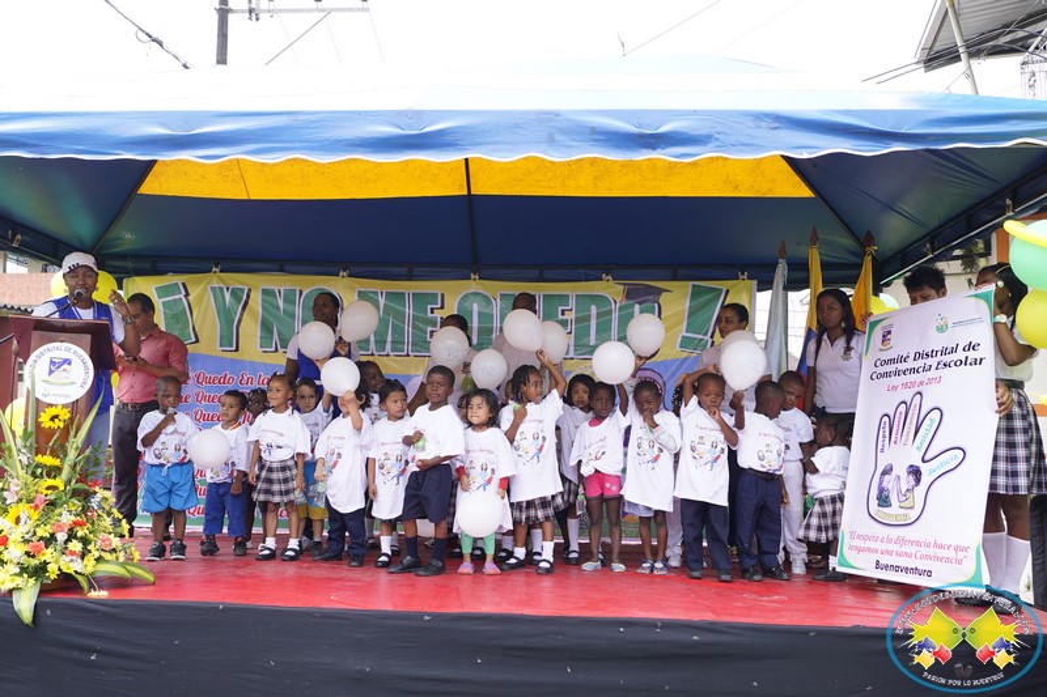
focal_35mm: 30
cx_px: 524
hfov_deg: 61.9
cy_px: 348
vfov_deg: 43.6
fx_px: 872
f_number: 5.6
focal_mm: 20
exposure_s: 1/125
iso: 125
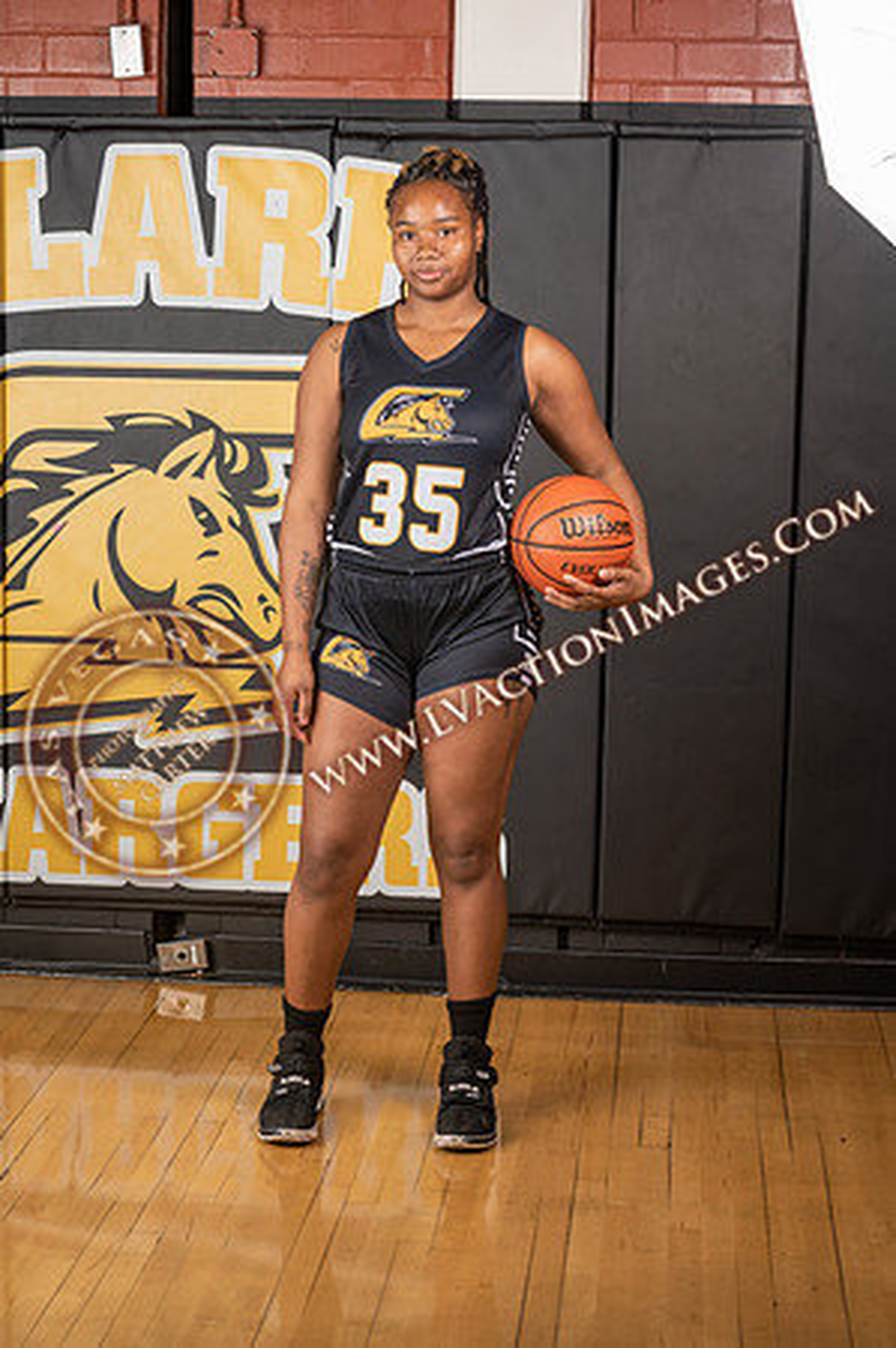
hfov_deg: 19.4
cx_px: 448
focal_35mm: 70
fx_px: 2619
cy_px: 674
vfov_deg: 28.9
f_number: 9
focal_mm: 70
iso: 100
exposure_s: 1/125
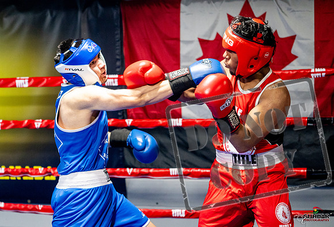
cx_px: 95
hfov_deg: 23.5
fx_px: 797
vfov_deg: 16.1
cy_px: 160
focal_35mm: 86
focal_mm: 60
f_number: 2
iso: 4000
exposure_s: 1/800
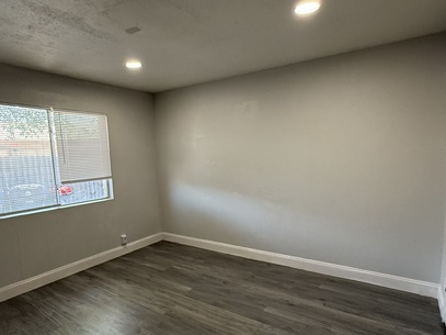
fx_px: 283
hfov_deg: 76.2
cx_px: 201
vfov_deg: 60.8
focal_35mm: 22
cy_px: 189
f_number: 2.2
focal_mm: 2.22
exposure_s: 1/120
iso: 320
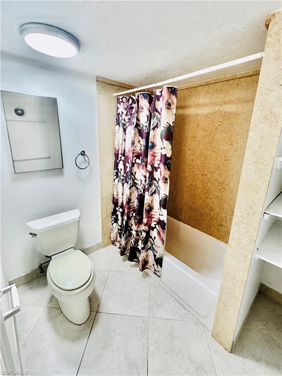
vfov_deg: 102.1
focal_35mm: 14
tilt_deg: -17.9
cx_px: 141
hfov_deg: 85.7
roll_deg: -2.4
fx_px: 152
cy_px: 188
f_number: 2.2
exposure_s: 1/120
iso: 250
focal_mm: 2.22
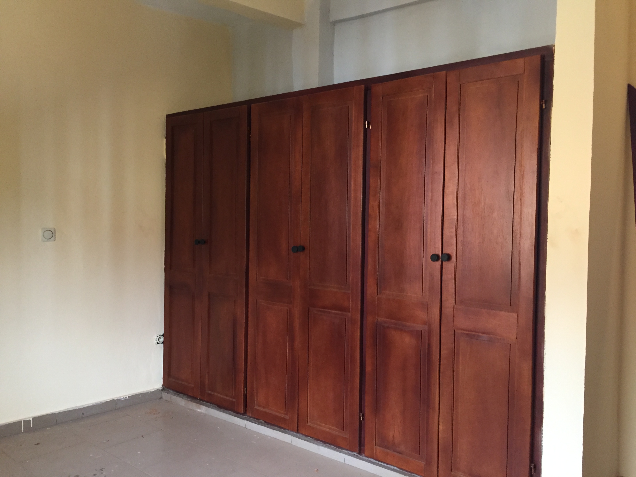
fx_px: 533
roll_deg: -1.0
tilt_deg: -2.1
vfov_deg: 48.2
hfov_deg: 61.7
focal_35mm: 29
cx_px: 318
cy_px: 238
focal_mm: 4.15
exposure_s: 1/33
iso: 250
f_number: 2.2
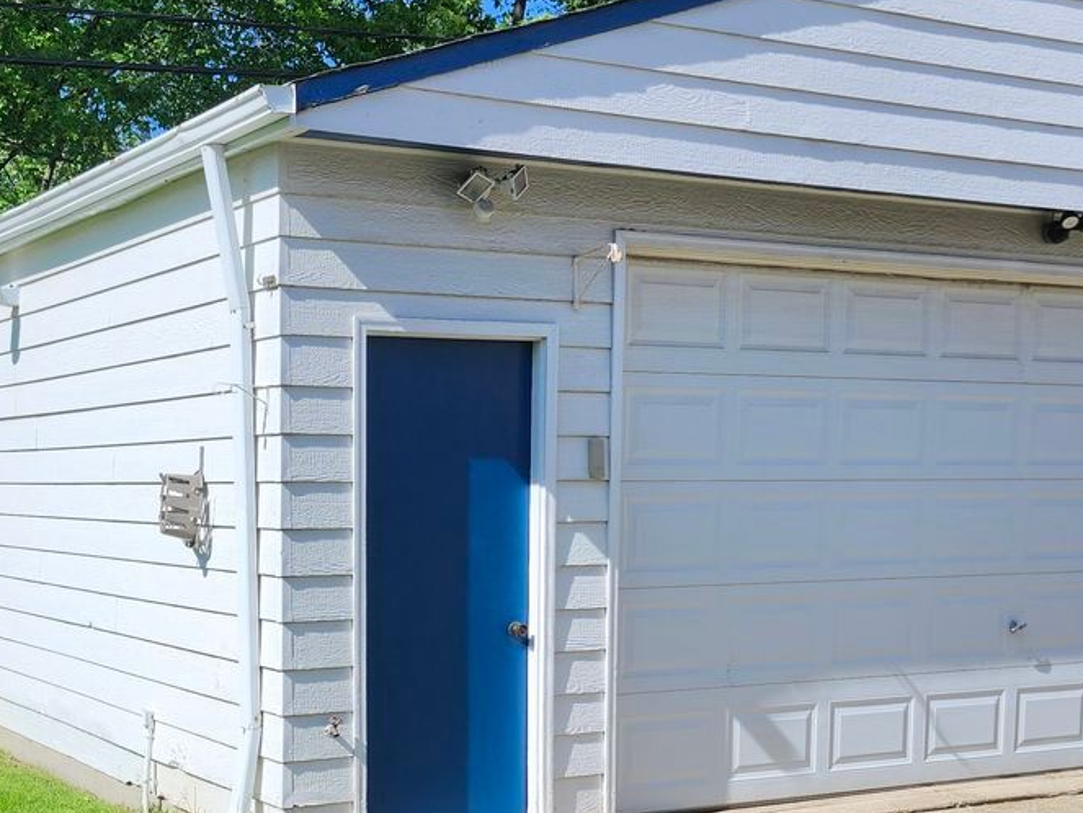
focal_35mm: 52
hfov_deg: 36.6
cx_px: 410
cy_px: 665
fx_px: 1628
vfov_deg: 27.4
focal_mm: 5.54
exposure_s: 1/2010
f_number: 1.8
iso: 25
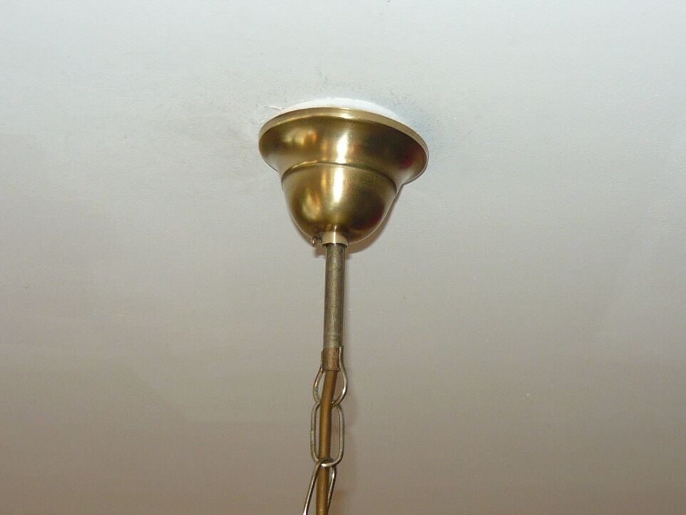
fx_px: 1387
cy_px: 418
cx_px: 377
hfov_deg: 27.8
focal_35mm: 70
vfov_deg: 20.8
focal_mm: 5.5
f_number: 2.8
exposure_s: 1/30
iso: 100
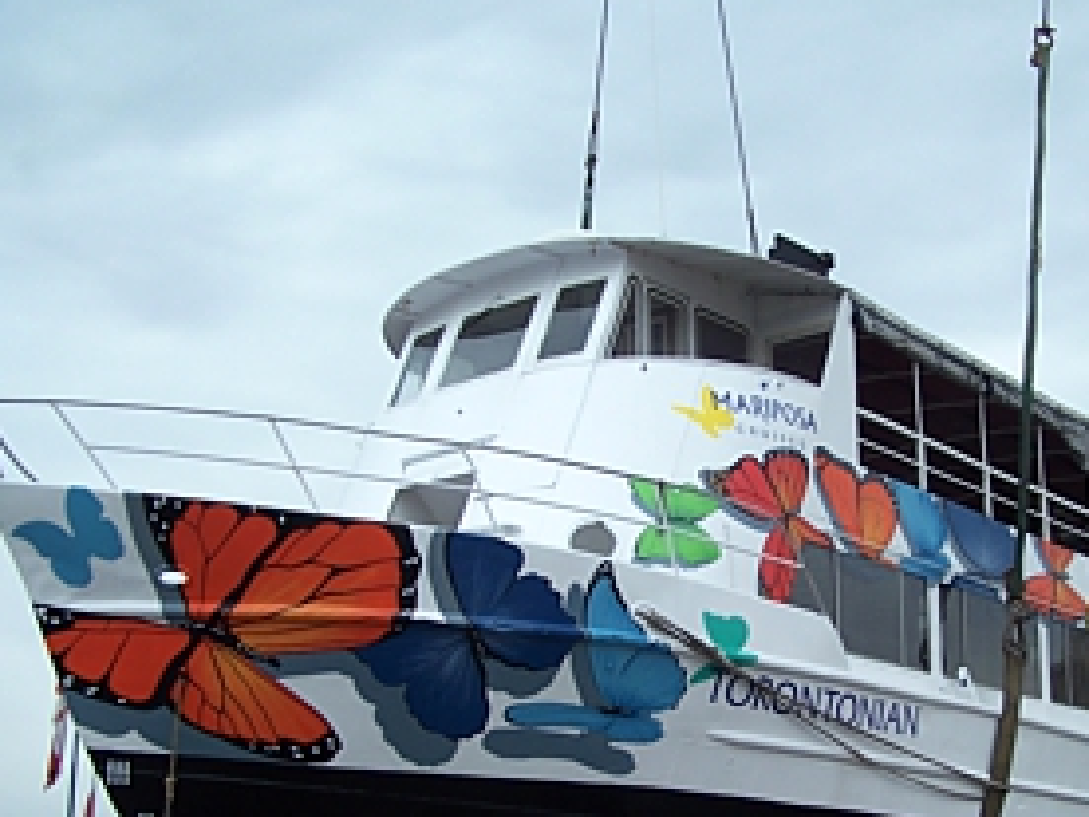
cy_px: 564
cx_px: 742
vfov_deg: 26.4
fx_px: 1730
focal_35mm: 55
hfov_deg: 34.6
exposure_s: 1/1000
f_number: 2.8
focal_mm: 6.3
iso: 80
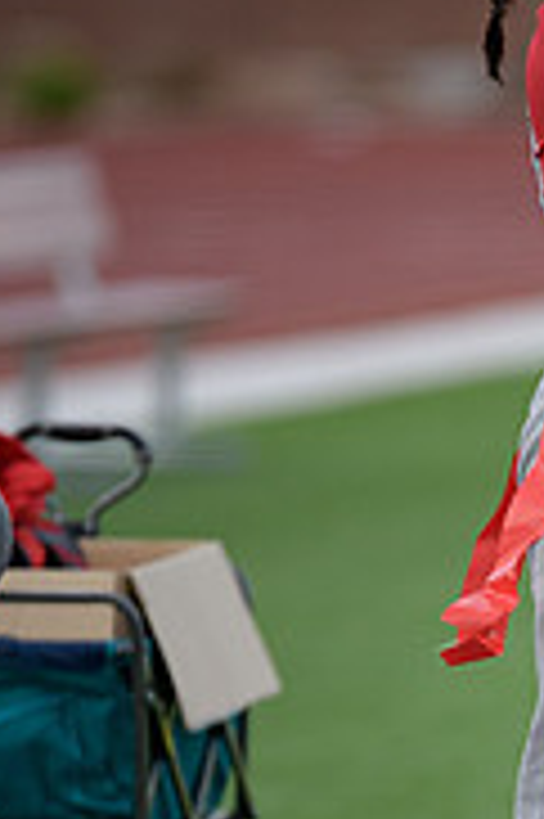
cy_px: 662
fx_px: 16827
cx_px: 611
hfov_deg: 1.9
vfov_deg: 2.8
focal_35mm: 741
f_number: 2.8
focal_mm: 300
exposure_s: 1/1250
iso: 1100
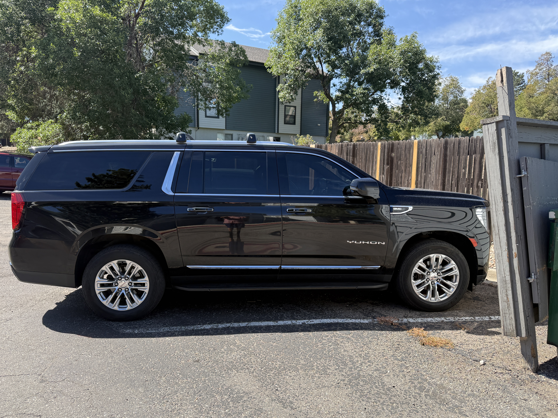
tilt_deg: -7.7
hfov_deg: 65.3
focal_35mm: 27
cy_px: 224
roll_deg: -1.6
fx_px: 435
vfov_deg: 51.3
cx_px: 267
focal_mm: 6.76
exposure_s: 1/1271
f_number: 1.78
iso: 100
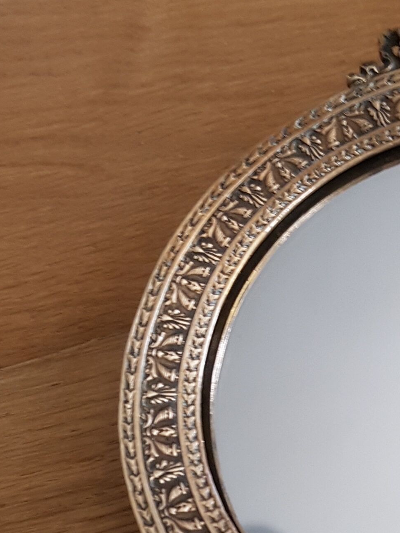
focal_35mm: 58
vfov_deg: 32.5
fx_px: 894
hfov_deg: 23.9
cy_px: 412
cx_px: 423
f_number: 1.7
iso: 200
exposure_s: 1/14
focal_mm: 4.2
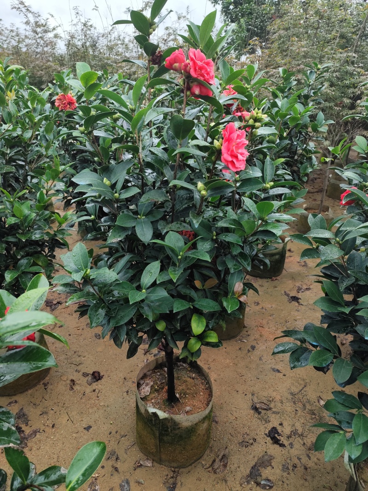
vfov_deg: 73.9
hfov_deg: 58.9
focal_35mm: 23
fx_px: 326
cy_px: 246
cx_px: 184
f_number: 1.65
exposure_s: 1/315
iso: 50
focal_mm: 6.19
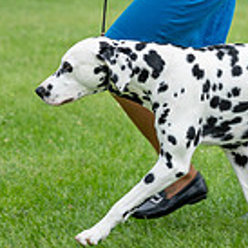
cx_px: 179
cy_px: -19
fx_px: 2399
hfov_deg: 5.9
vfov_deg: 5.9
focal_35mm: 296
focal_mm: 82
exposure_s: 1/500
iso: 100
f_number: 2.8
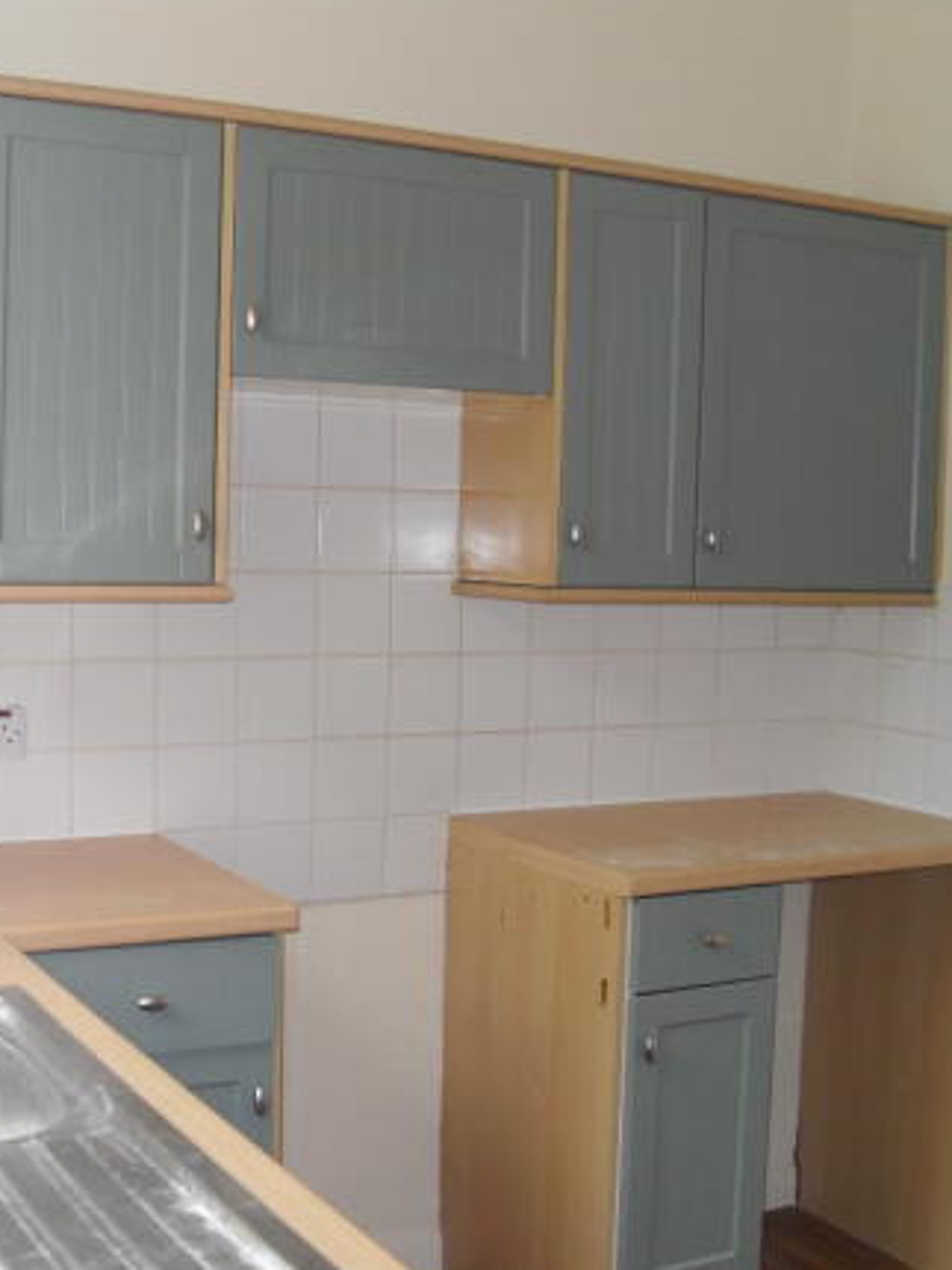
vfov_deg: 41.2
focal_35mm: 46
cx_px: 414
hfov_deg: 31.5
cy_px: 632
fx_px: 1688
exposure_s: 1/45
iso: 100
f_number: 2.8
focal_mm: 6.3
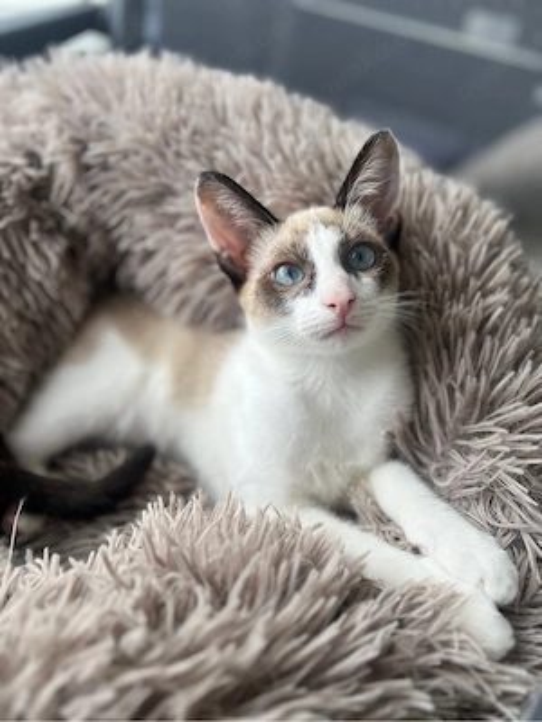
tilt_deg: -50.3
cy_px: 361
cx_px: 271
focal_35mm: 26
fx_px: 543
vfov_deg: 67.3
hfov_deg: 53.1
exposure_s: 1/497
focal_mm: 5.7
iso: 50
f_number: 1.5
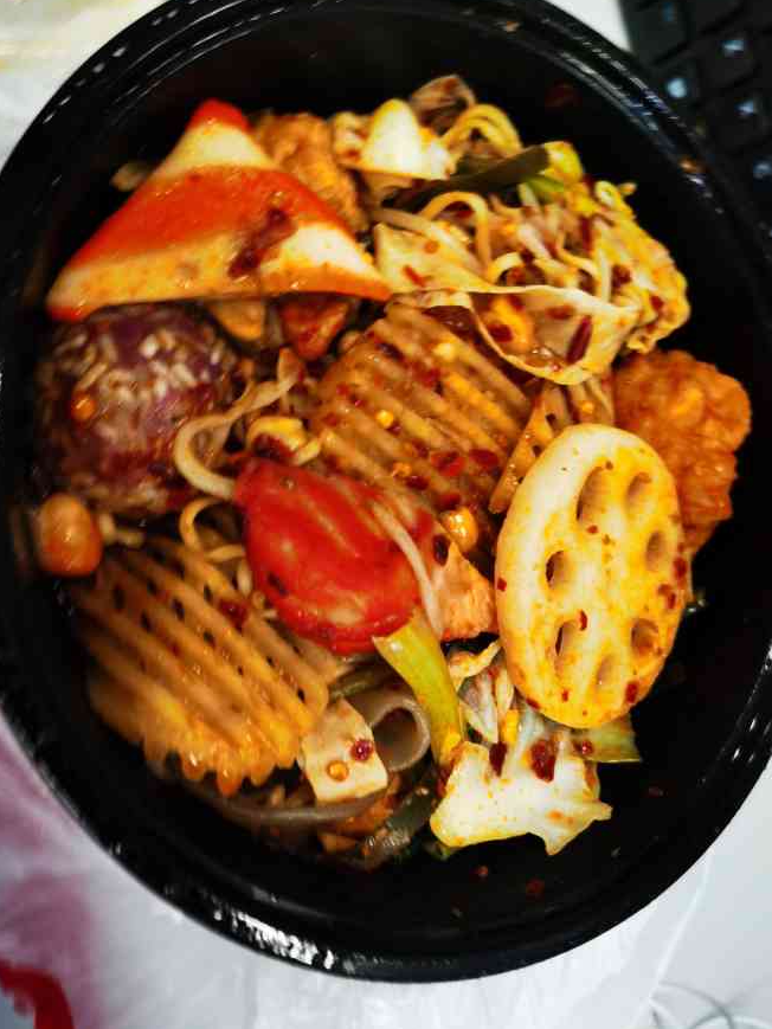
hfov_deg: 48.2
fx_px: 862
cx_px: 391
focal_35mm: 29
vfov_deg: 61.7
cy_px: 517
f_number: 1.6
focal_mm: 5.56
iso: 400
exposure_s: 1/50
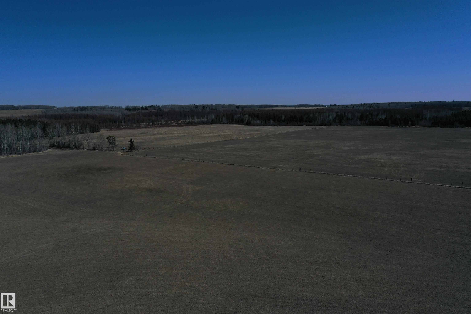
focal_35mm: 28
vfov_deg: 46.4
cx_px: 236
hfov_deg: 65.5
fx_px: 366
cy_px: 157
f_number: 7.1
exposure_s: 1/1250
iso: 100
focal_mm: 10.26
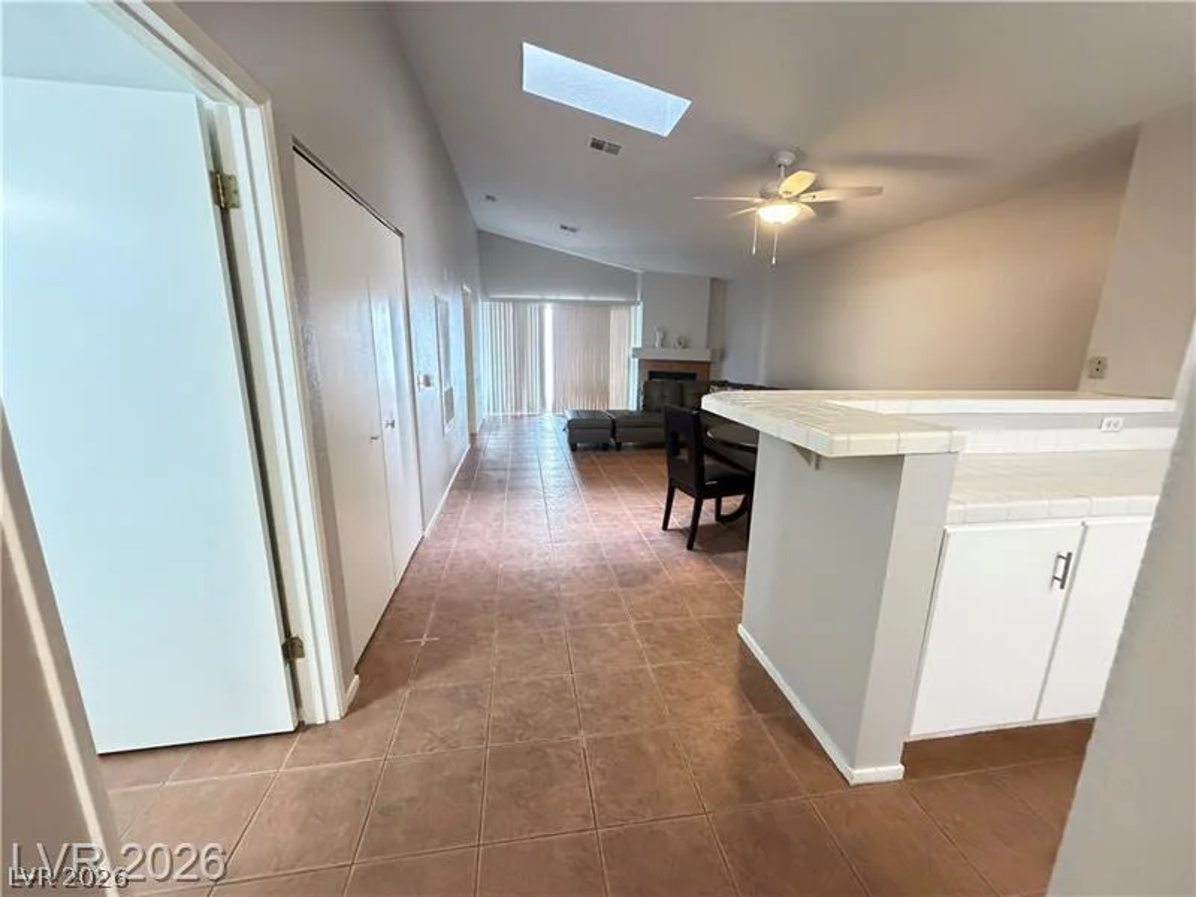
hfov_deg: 102.1
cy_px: 448
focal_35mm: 14
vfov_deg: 85.7
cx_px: 598
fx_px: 484
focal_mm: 2.22
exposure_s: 1/60
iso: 1250
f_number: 2.2
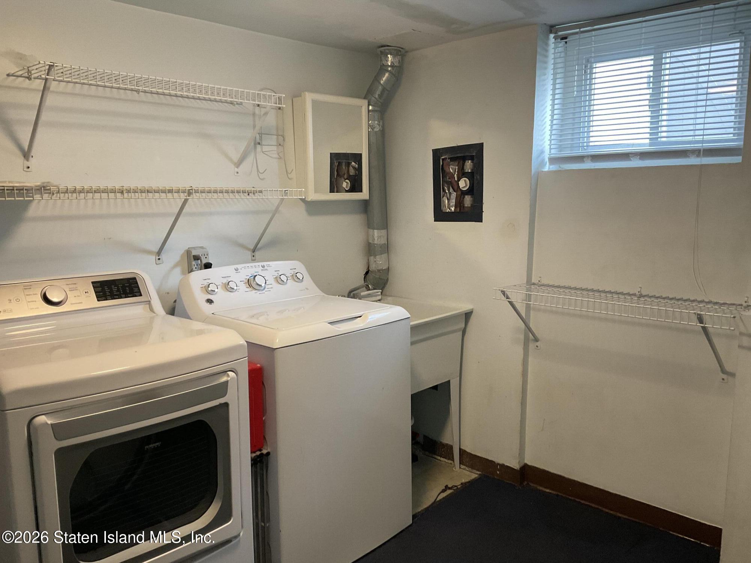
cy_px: 282
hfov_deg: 61.7
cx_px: 376
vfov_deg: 48.2
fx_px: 629
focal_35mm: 29
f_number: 1.8
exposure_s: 1/60
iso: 100
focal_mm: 3
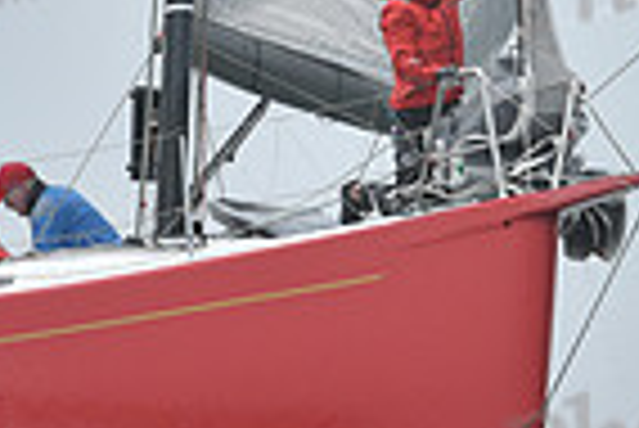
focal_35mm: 818
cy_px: 219
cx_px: 274
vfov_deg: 1.7
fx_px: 14534
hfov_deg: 2.5
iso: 320
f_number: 7.1
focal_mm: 200
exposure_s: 1/1000
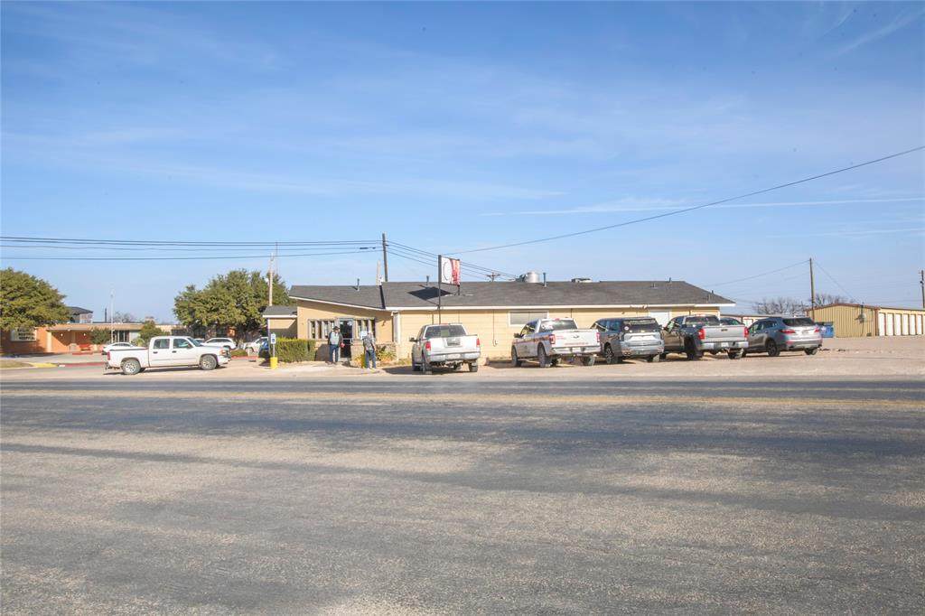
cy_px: 308
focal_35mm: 30
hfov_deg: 61.9
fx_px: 771
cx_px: 462
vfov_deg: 43.6
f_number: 20
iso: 200
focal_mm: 20
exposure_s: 1/320
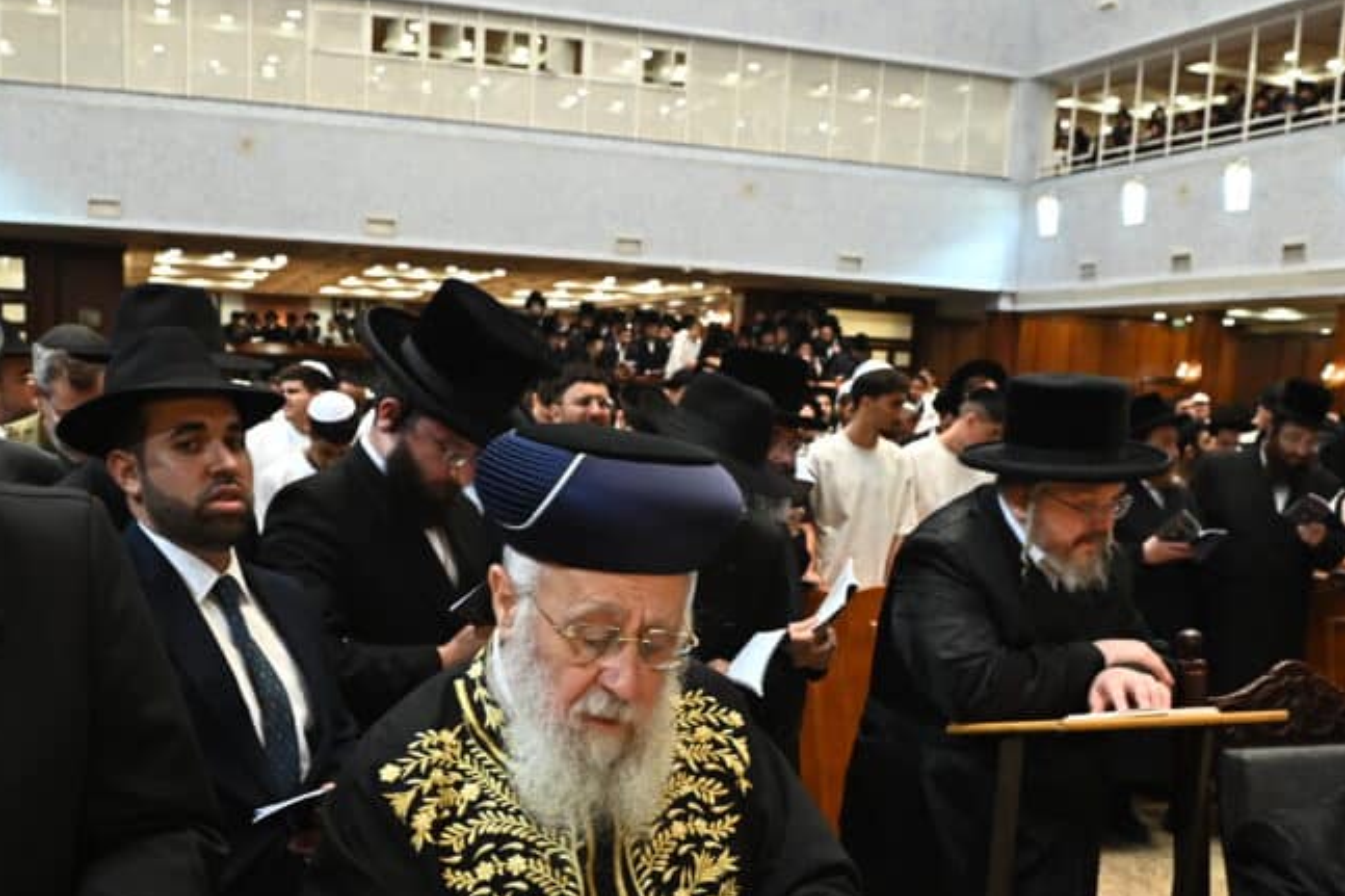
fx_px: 1419
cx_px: 619
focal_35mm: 38
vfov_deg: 34.2
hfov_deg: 50.7
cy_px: 686
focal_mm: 24
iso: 2000
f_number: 6.3
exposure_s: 1/60
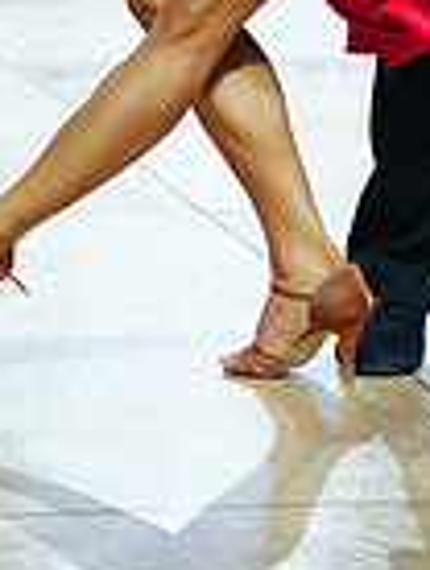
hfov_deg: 4.7
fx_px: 5267
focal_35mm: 319
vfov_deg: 6.1
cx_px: 527
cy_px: -388
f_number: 2.8
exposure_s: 1/400
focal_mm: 79
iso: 800
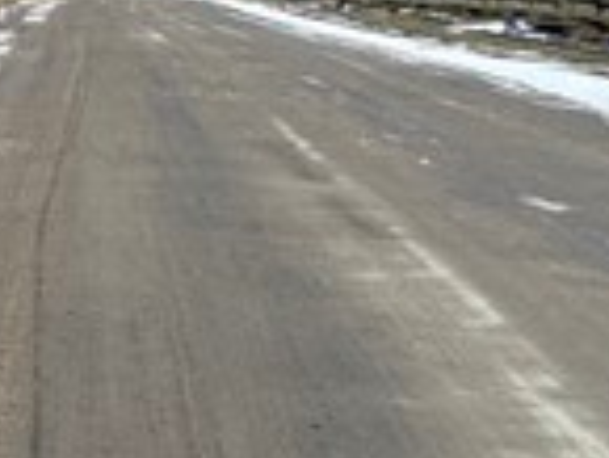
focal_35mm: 99
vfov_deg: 13.4
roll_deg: -0.7
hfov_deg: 9.8
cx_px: -1478
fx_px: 1743
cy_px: -374
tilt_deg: +10.1
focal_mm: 2.22
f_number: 2.2
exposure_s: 1/2415
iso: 40
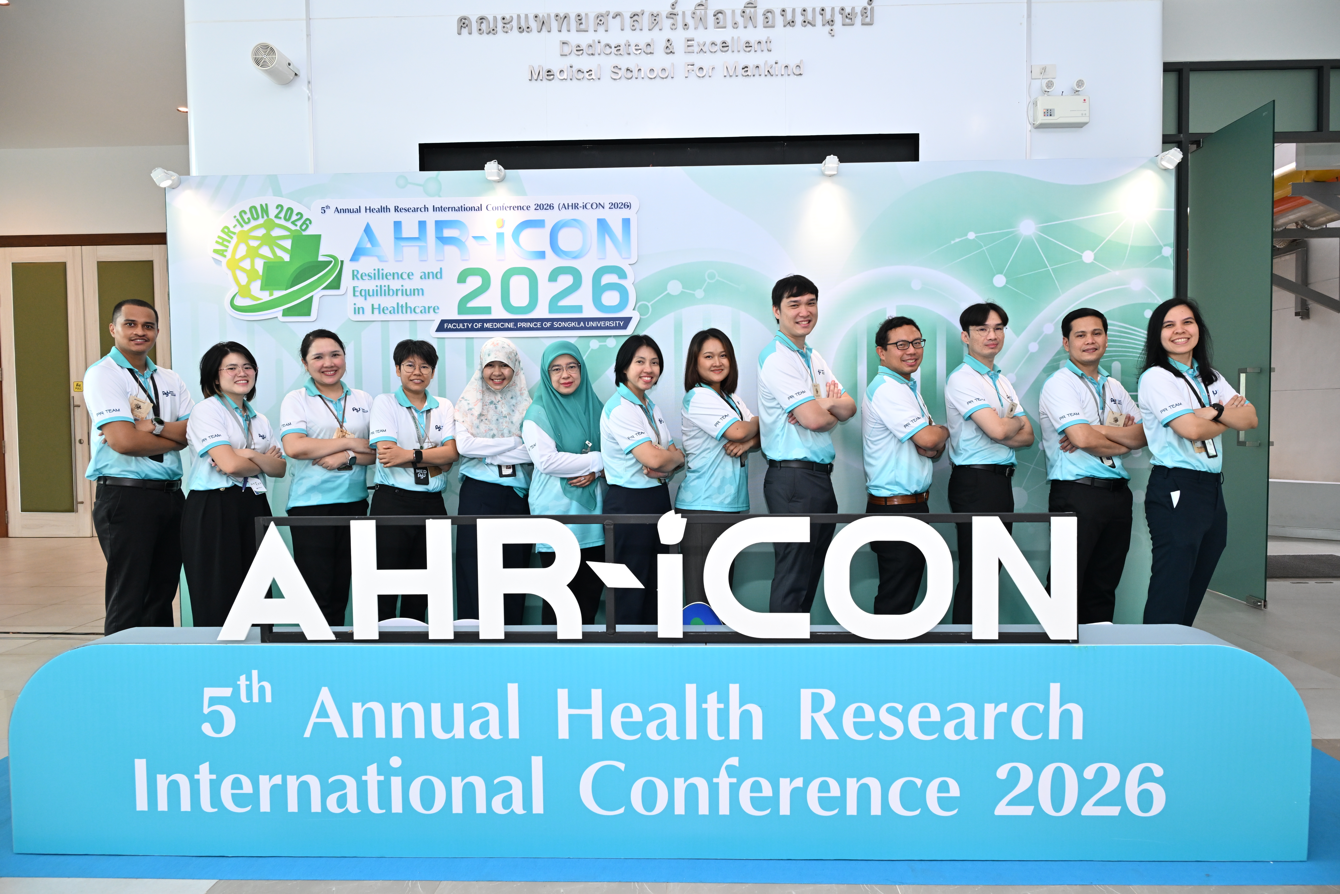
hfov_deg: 73.7
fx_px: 893
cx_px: 670
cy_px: 447
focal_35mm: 24
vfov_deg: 53.1
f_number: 5
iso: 1000
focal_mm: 24
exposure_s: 1/200
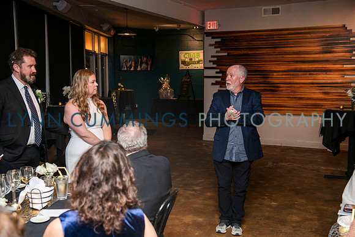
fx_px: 447
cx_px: 178
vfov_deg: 29.7
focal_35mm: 45
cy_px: 118
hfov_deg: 43.3
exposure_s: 1/200
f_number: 4.5
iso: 640
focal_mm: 45
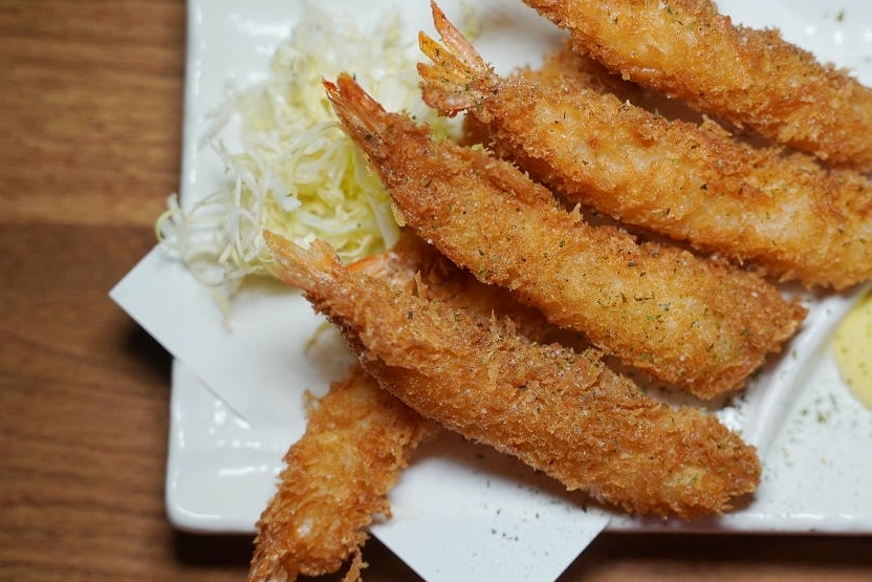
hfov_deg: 32.1
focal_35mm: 62
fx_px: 1502
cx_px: 591
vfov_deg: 21.9
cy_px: 272
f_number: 4
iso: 160
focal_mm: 43
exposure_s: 1/60
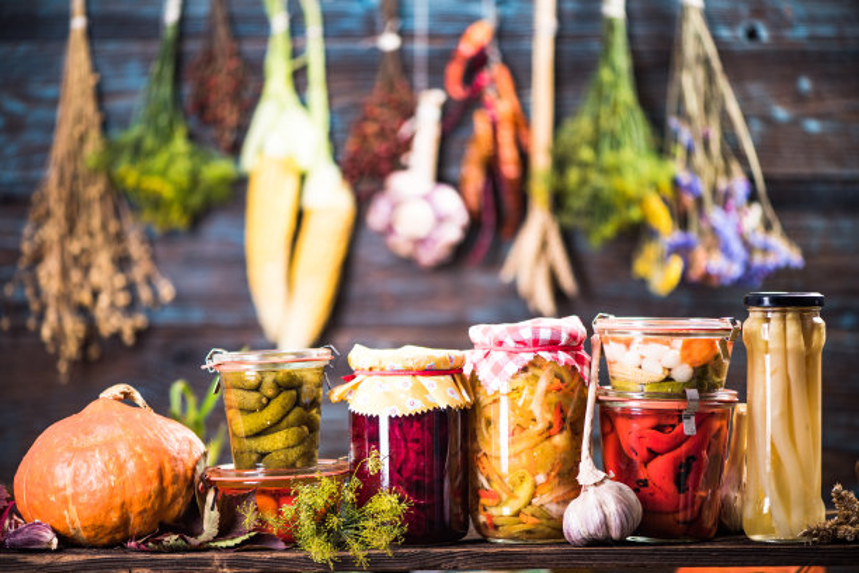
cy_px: 286
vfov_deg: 13.0
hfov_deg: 19.5
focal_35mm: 105
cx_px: 430
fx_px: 2505
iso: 125
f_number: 9
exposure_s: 1/125
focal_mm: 105
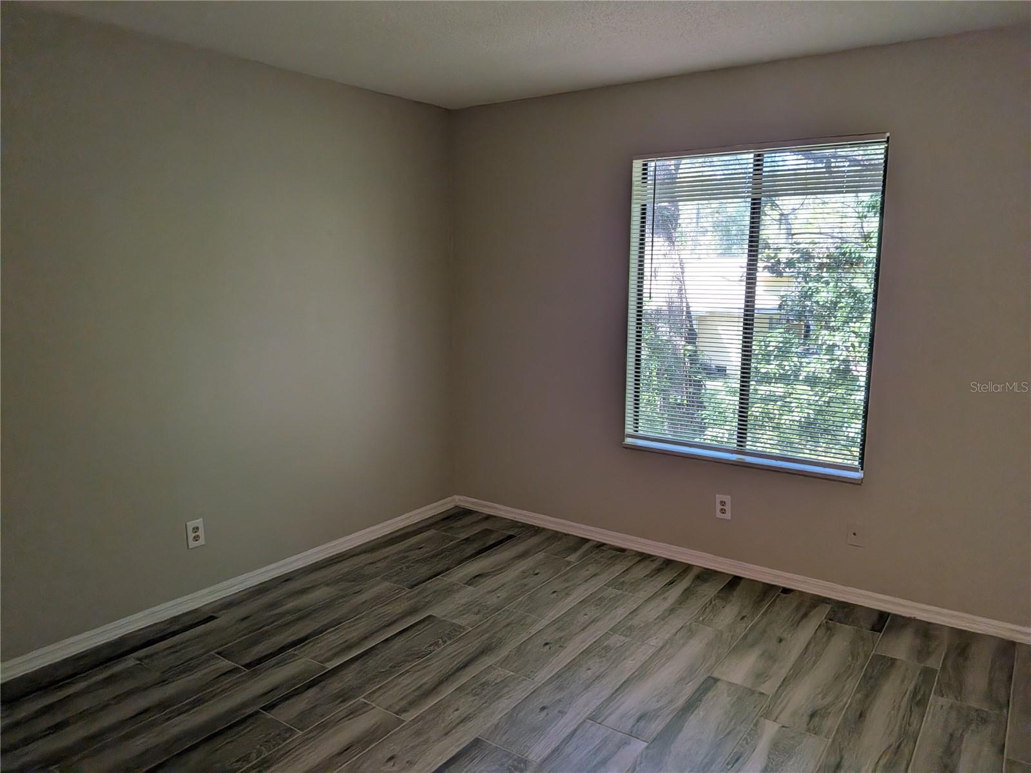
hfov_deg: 71.6
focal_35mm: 24
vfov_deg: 56.8
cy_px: 386
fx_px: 715
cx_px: 516
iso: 100
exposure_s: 1/120
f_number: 1.7
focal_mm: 4.53
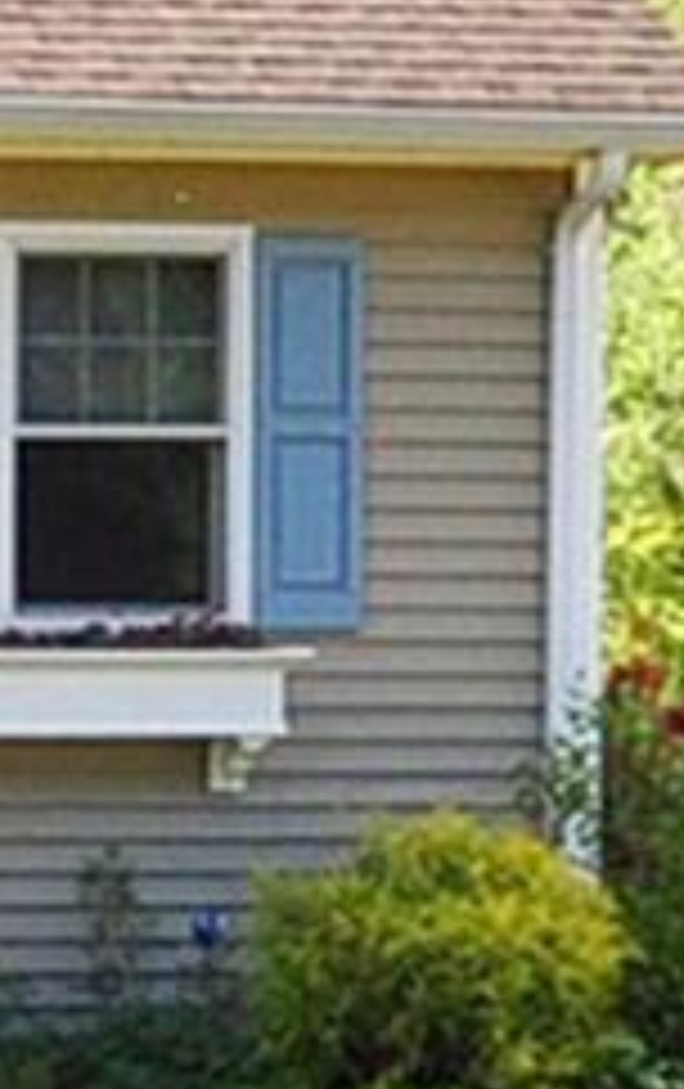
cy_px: 184
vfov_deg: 16.0
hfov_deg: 8.7
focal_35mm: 129
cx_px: -1264
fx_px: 3834
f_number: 9
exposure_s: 1/250
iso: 400
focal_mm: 20
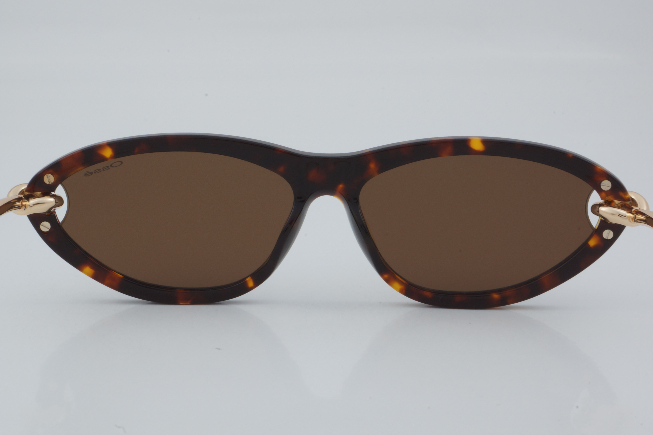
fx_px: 1360
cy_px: 218
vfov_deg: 18.2
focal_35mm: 75
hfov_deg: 27.0
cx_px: 326
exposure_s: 1/4
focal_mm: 50
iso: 100
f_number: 29
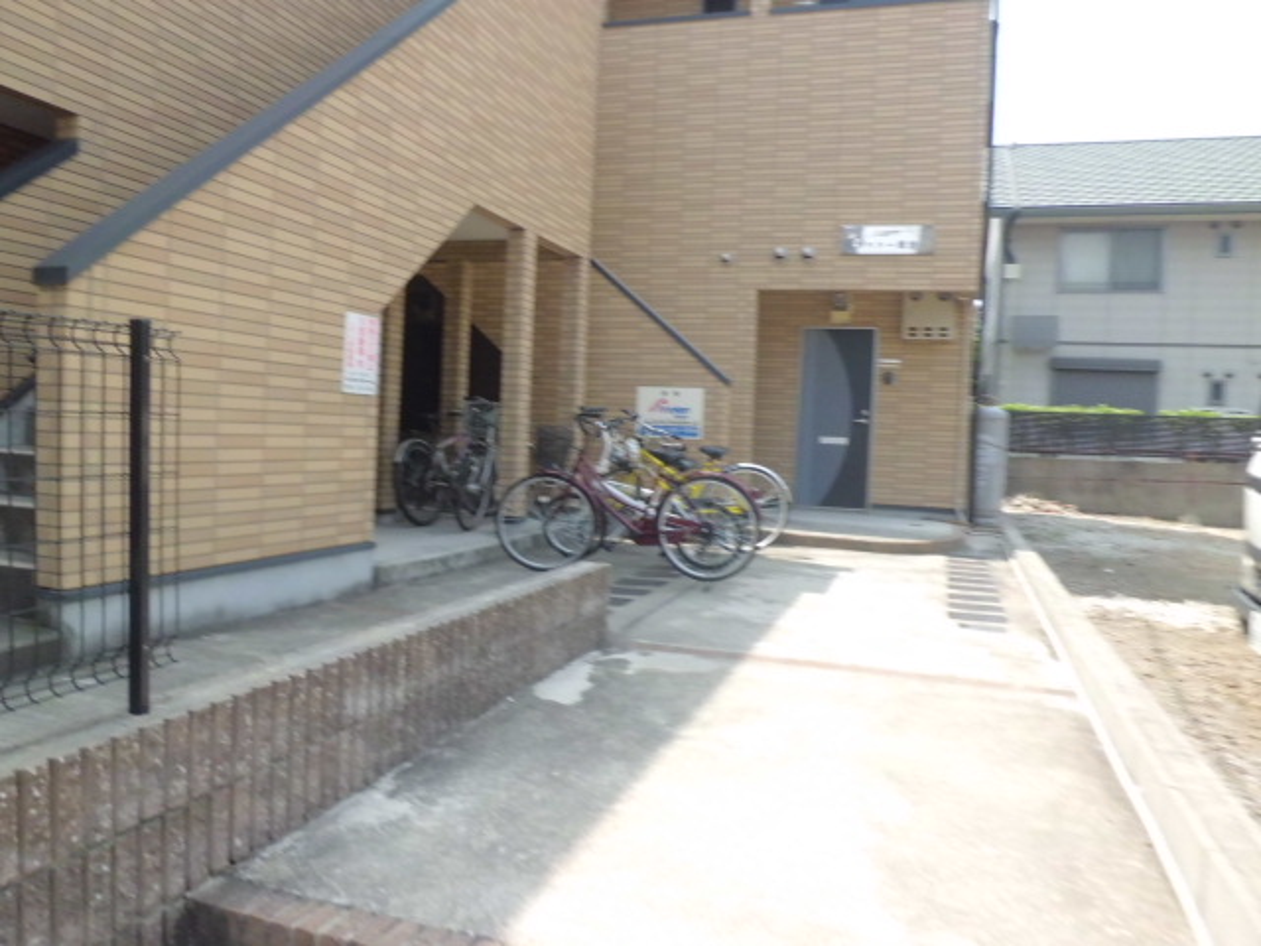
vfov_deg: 53.1
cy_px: 473
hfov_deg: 67.3
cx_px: 630
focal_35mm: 26
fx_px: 947
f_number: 7.9
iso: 100
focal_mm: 4.7
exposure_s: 1/80
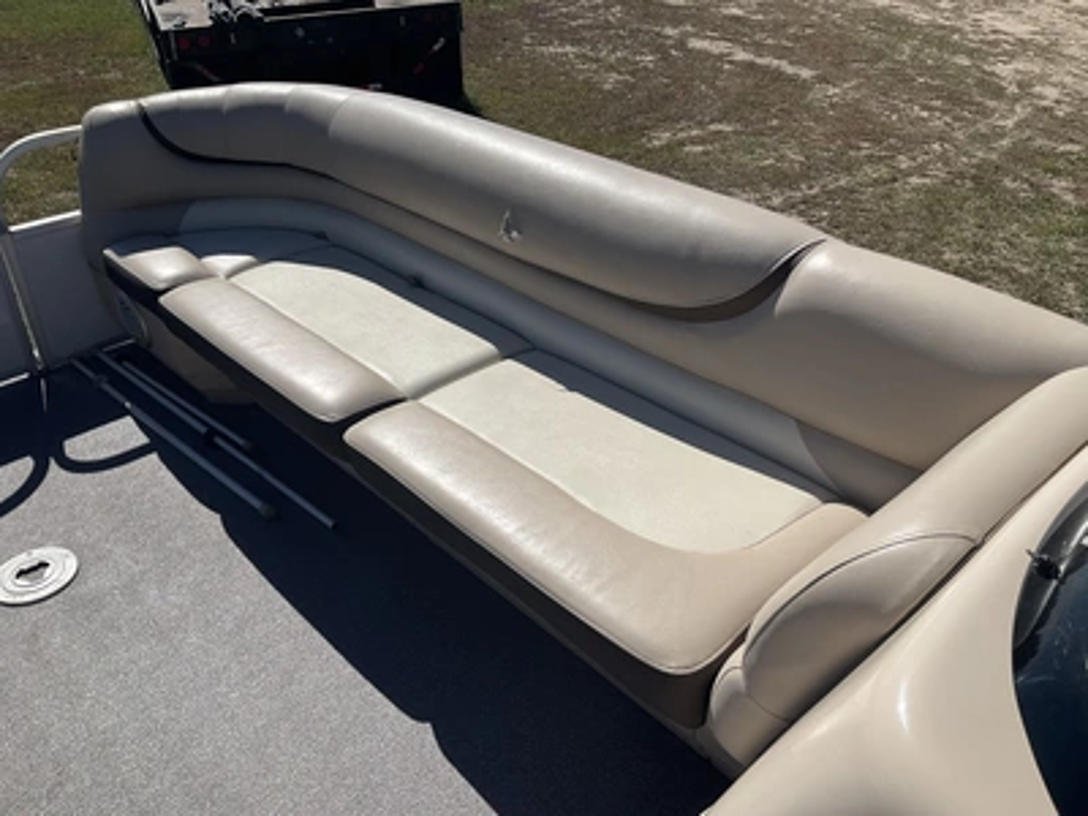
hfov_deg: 61.7
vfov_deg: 48.2
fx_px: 911
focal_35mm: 29
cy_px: 408
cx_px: 544
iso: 25
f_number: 1.8
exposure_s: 1/4065
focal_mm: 3
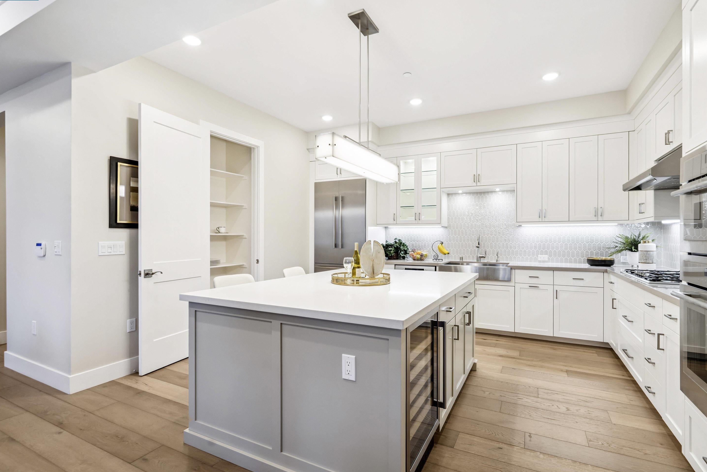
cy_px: 239
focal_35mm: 17
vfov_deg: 70.4
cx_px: 365
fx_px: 334
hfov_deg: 93.2
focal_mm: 16
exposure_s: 1/30
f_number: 8
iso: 400
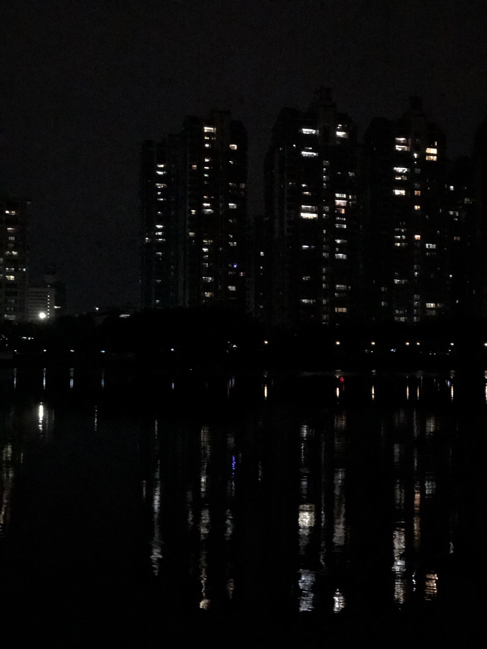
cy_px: 324
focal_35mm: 57
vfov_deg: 33.8
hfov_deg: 25.7
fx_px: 1069
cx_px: 244
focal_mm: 6.6
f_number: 2.8
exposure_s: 1/30
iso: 1250
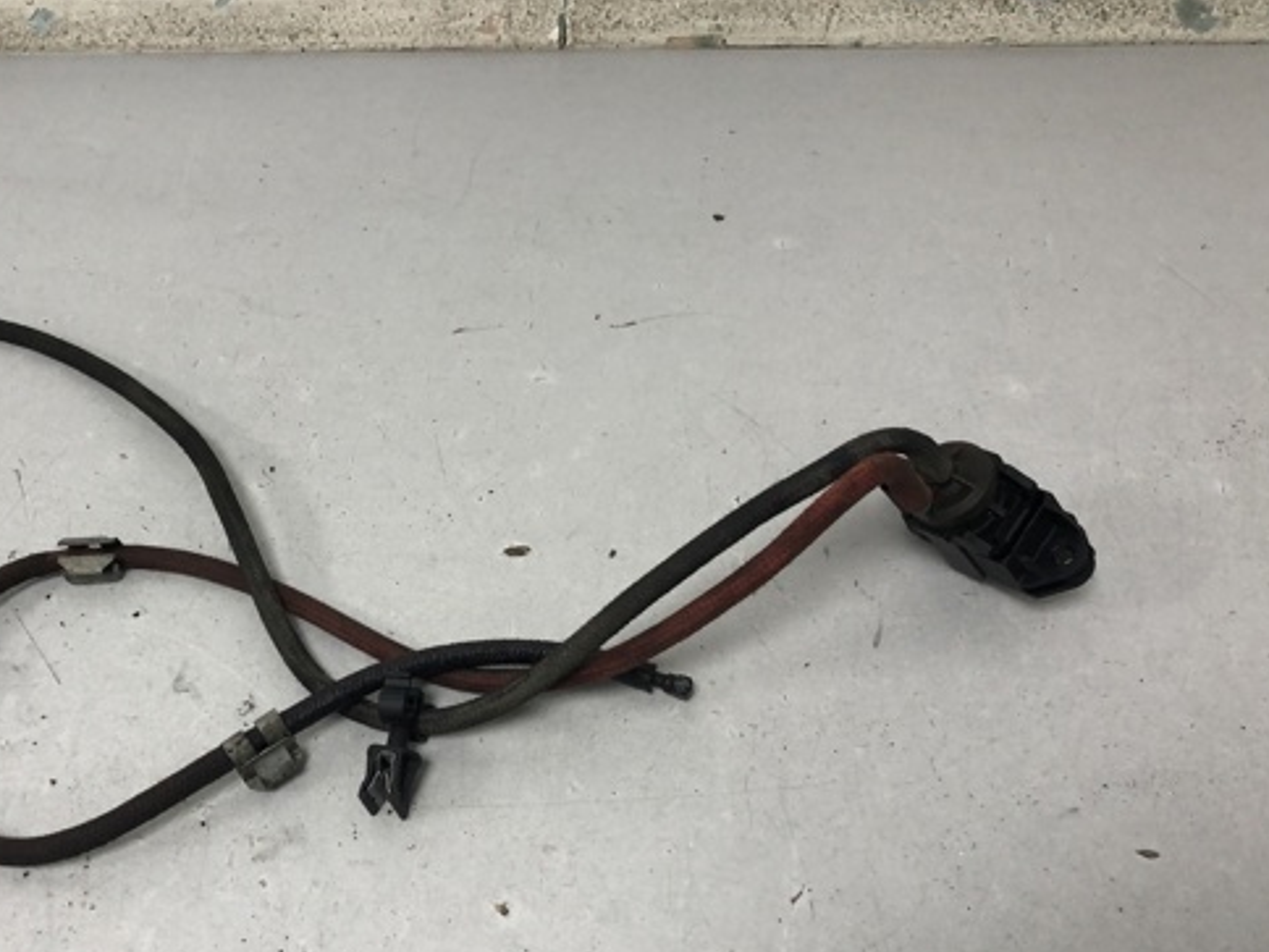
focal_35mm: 37
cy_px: 525
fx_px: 1356
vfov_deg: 38.6
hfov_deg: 49.6
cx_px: 464
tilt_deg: -51.5
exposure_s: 1/33
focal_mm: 4
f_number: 1.8
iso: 40
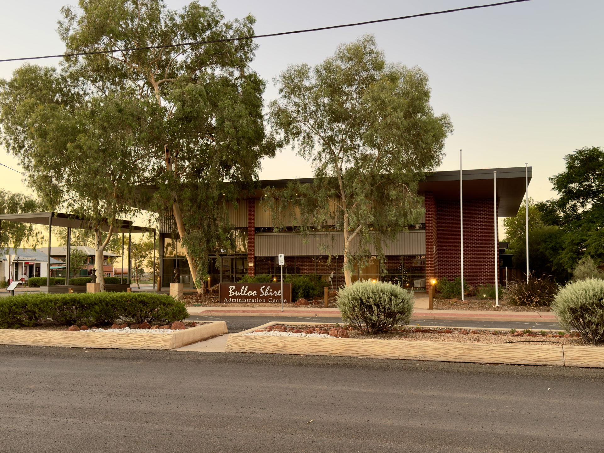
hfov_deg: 52.6
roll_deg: -0.3
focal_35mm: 35
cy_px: 226
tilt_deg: +3.8
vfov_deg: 40.7
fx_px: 611
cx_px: 302
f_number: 1.78
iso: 80
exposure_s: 1/100
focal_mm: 6.76
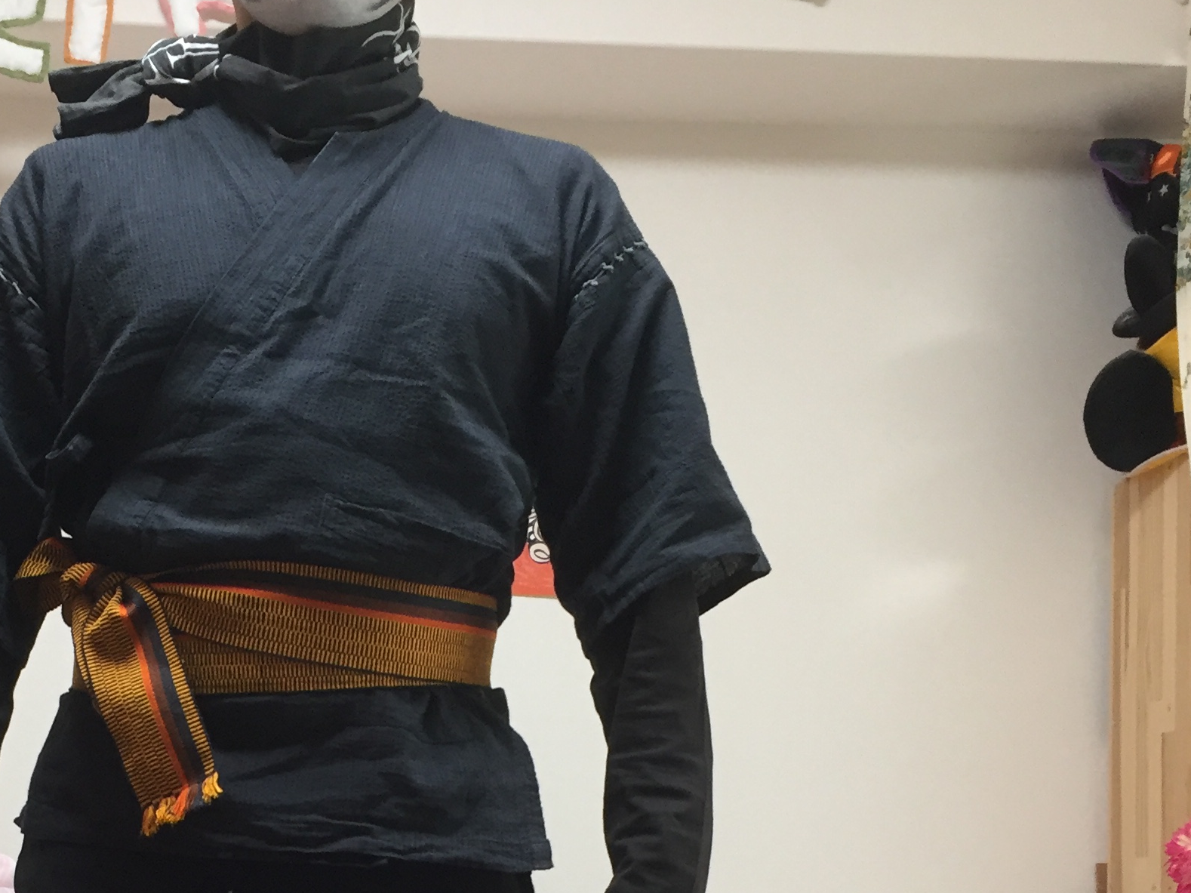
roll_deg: -0.2
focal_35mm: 60
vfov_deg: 23.3
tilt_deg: +1.8
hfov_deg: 31.6
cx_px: 294
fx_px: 2064
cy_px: 920
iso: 80
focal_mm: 4.15
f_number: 2.2
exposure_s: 1/30
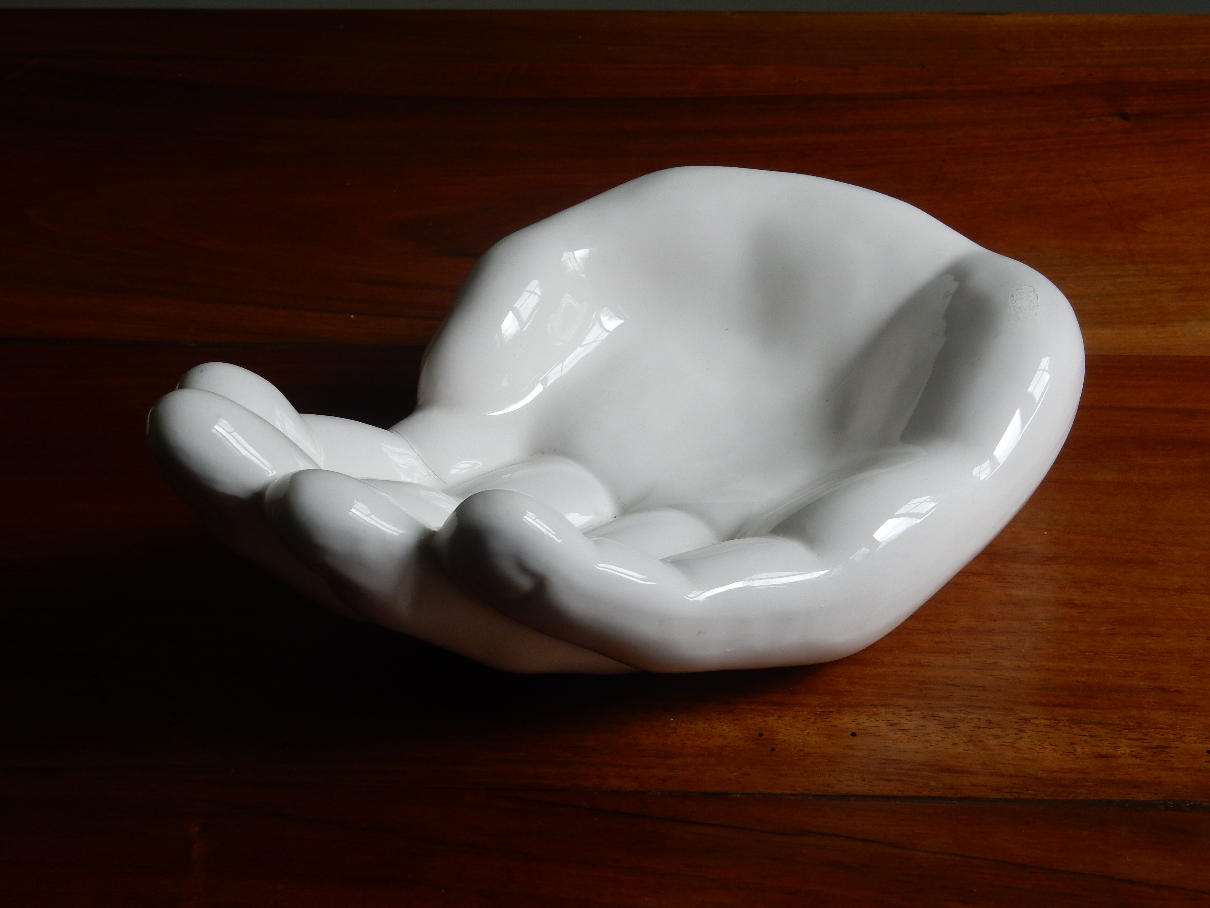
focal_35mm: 60
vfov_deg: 24.4
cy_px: 454
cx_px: 605
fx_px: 2097
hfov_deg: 32.2
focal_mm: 10.7
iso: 140
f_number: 4.5
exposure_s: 1/30
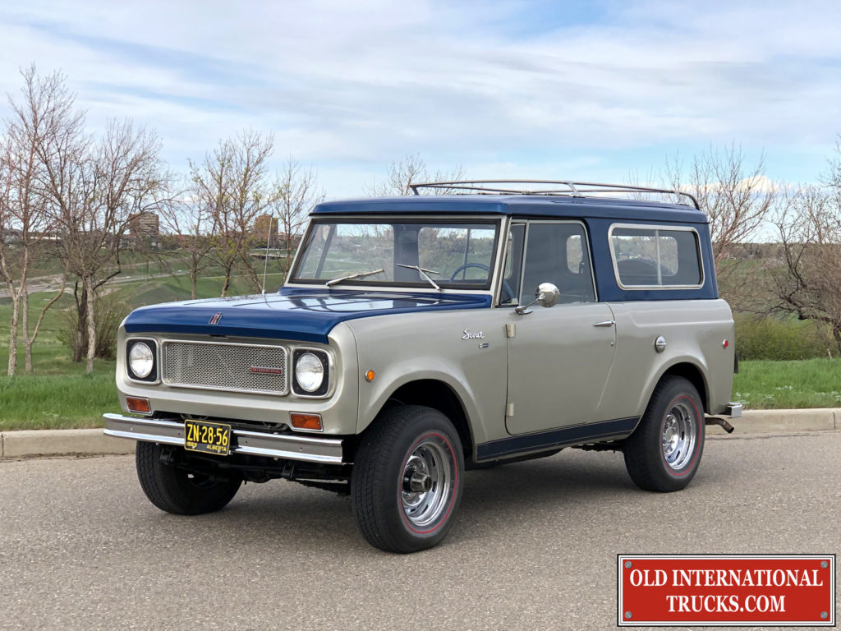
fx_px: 1263
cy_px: 316
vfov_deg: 28.0
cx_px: 420
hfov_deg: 36.8
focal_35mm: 52
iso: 16
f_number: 2.4
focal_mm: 6
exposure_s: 1/466
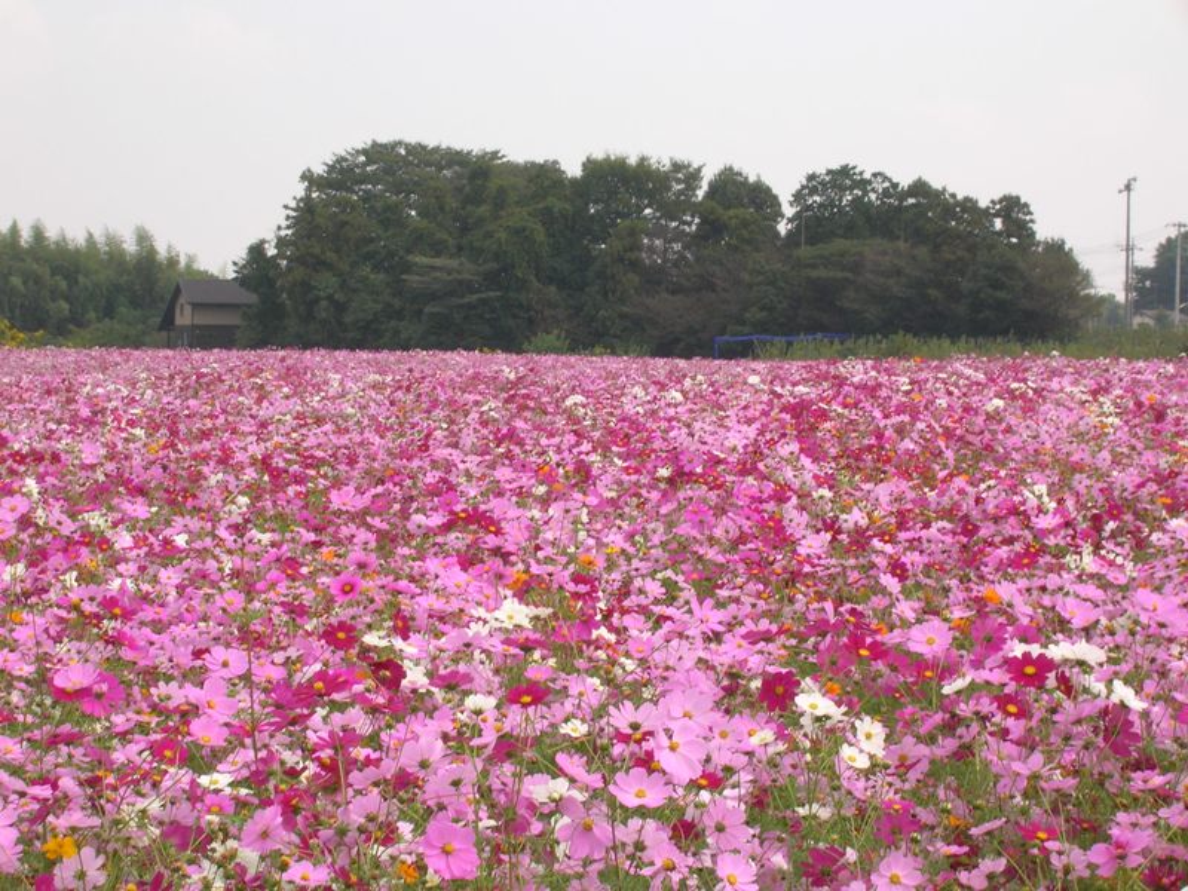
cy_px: 446
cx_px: 594
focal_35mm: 102
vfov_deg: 14.5
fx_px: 3501
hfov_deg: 19.3
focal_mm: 17.1
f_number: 8.2
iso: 50
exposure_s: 1/86
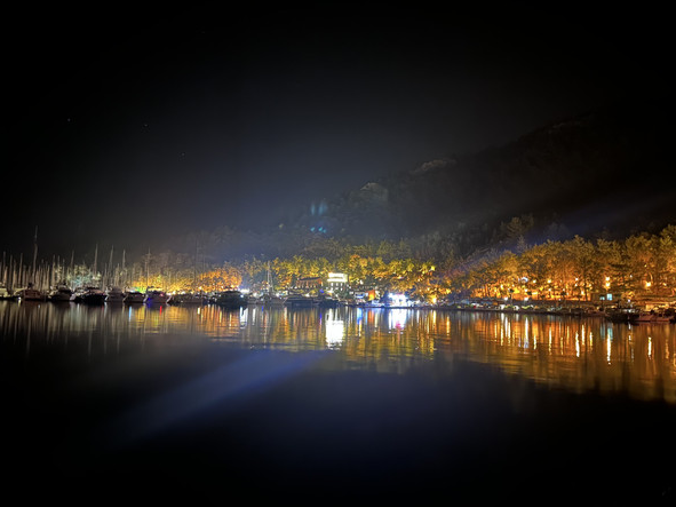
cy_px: 262
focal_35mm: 26
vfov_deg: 53.0
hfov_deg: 67.2
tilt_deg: +3.6
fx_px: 508
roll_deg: -1.1
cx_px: 360
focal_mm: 6.86
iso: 2000
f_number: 1.78
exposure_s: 1/3
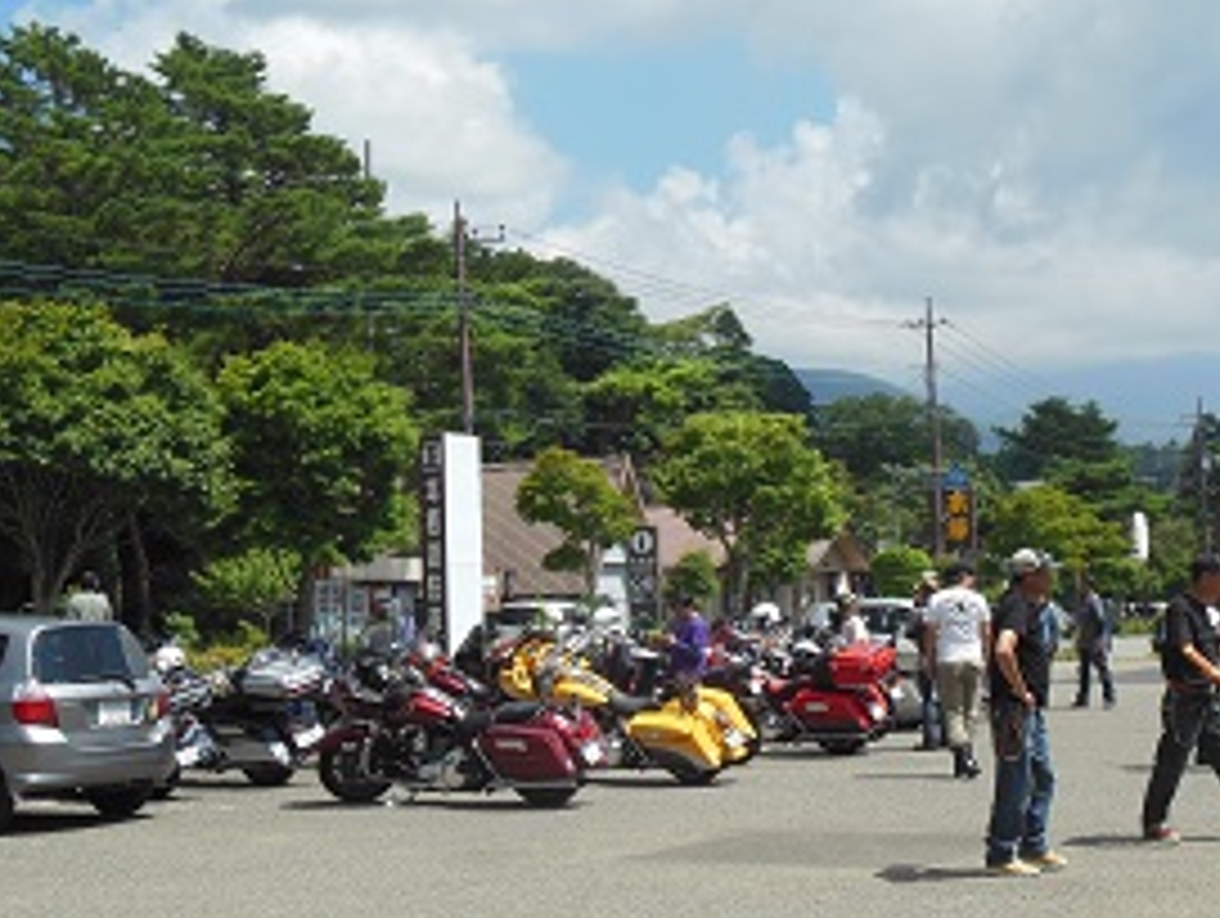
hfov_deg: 28.5
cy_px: 470
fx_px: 2400
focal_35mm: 68
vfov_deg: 21.7
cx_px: 736
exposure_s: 1/1250
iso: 125
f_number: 4
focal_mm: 8.9
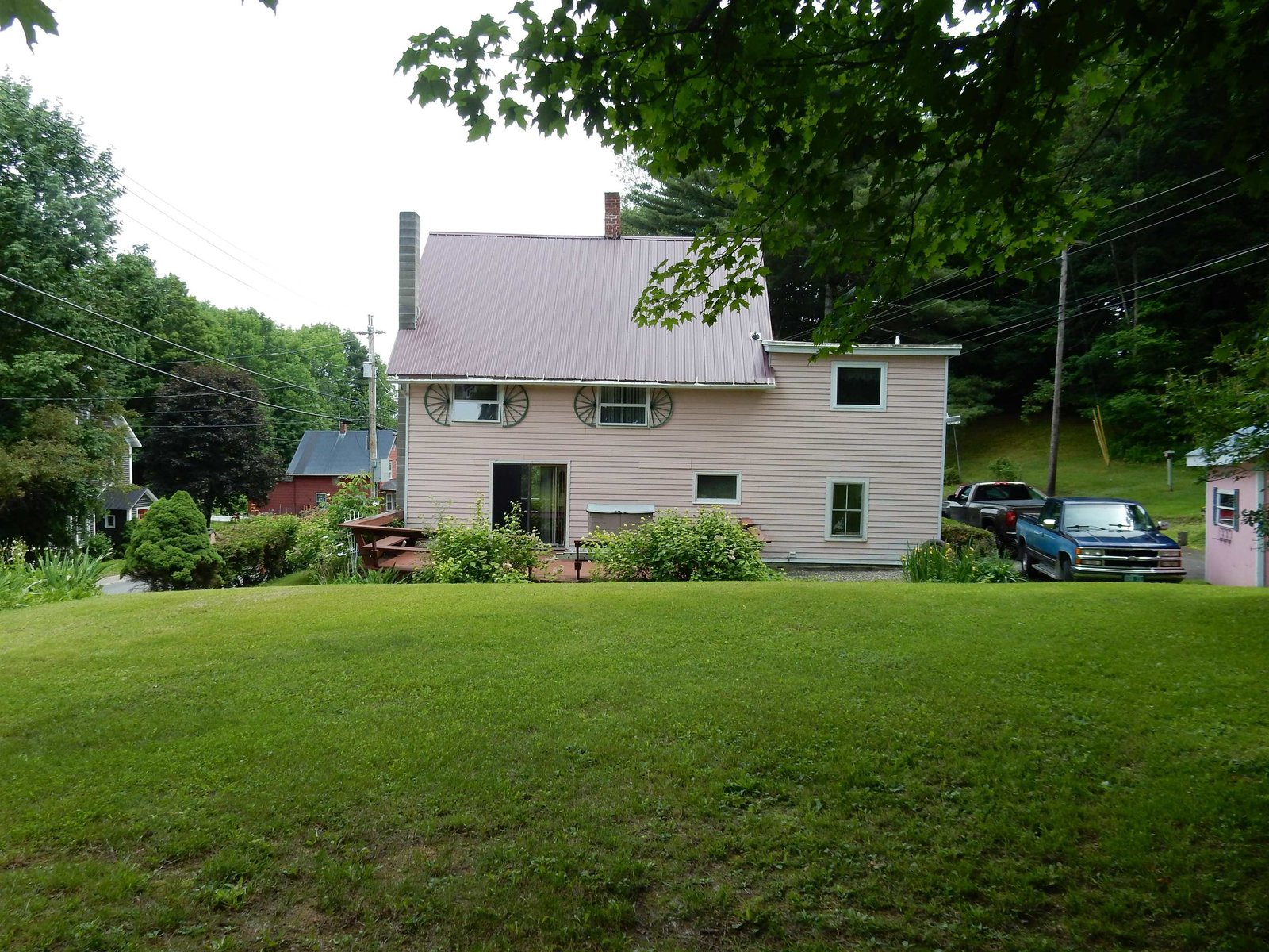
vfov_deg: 54.9
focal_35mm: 25
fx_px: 916
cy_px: 476
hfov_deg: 69.4
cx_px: 634
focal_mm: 4.5
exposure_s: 1/500
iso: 125
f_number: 3.7
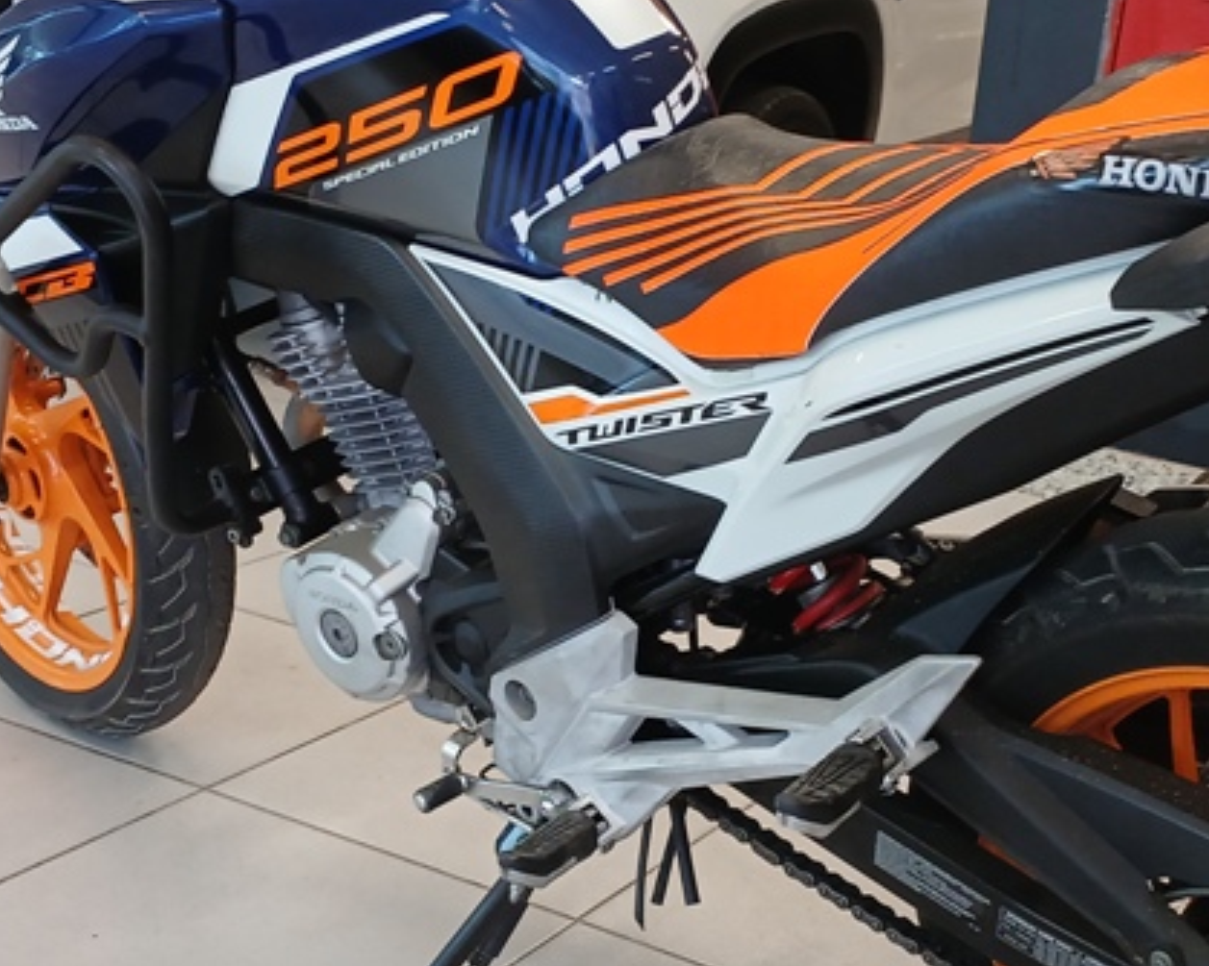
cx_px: 655
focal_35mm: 62
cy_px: 554
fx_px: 2218
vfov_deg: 24.6
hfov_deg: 30.5
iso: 125
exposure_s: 1/60
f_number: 1.8
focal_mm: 3.98
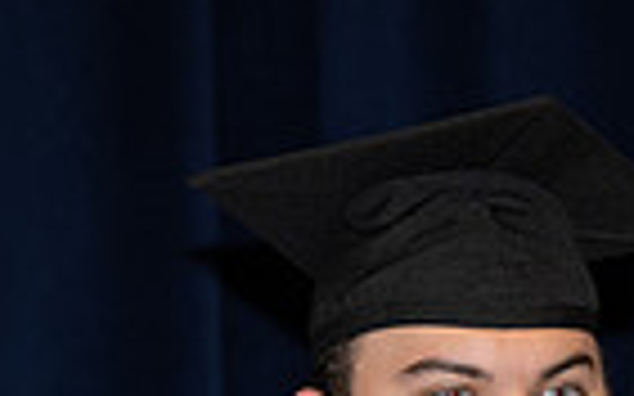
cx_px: 1394
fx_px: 11969
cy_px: 731
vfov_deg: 1.9
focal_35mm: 693
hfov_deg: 3.0
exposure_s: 1/80
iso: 640
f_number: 5.6
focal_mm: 120
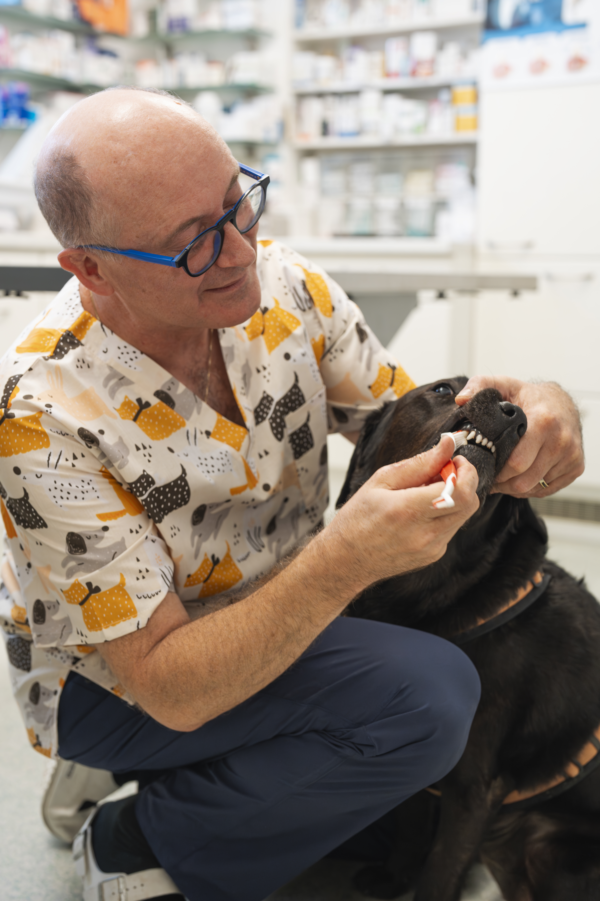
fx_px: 1250
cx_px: 300
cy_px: 450
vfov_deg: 39.6
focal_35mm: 50
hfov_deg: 27.0
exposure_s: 1/60
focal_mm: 50
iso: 1600
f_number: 3.5
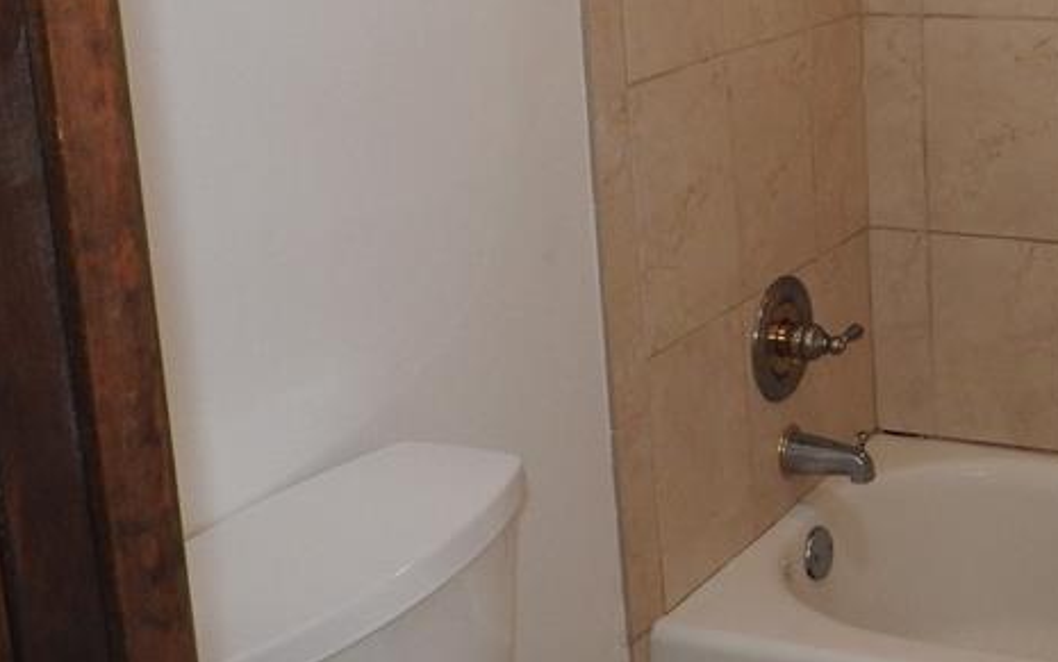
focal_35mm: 56
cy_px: 121
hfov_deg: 33.3
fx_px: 1615
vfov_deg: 22.8
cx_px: 1051
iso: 200
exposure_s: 1/30
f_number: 3.3
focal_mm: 4.3
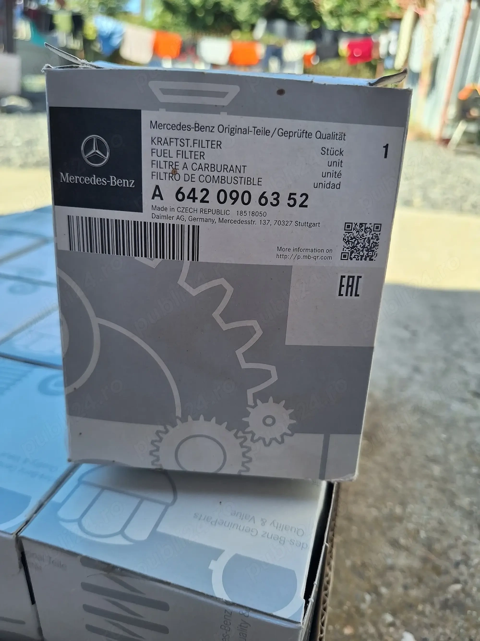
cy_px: 320
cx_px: 240
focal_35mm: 23
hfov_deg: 58.9
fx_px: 425
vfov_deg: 73.9
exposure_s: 1/590
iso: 40
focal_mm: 5.54
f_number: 1.8
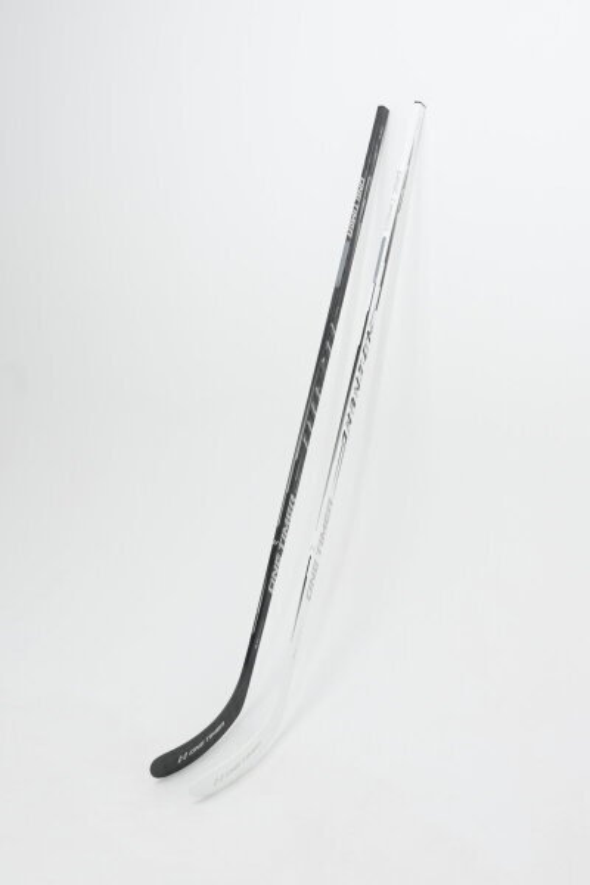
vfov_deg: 46.4
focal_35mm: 42
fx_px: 1032
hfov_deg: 31.9
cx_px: 295
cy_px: 442
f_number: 8
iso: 160
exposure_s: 1/160
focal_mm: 28
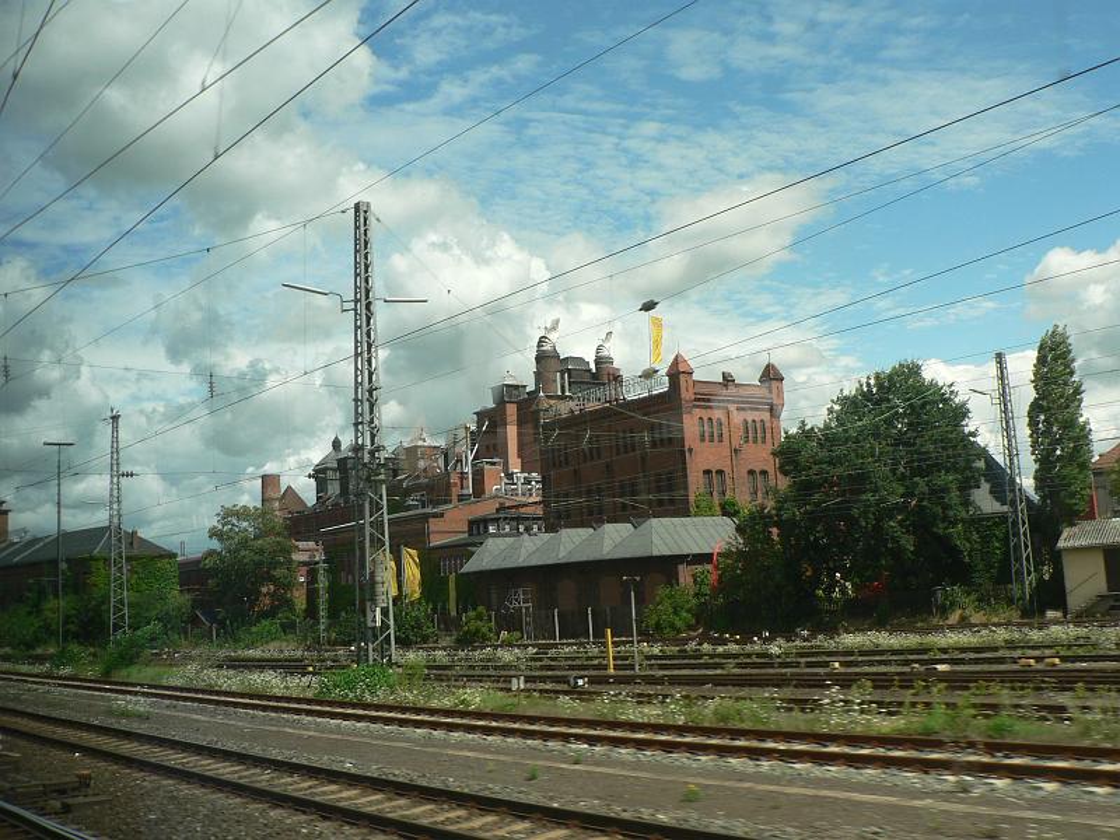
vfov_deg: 39.7
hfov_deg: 51.4
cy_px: 420
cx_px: 560
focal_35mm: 36
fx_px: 1165
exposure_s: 1/250
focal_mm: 6
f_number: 4
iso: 80
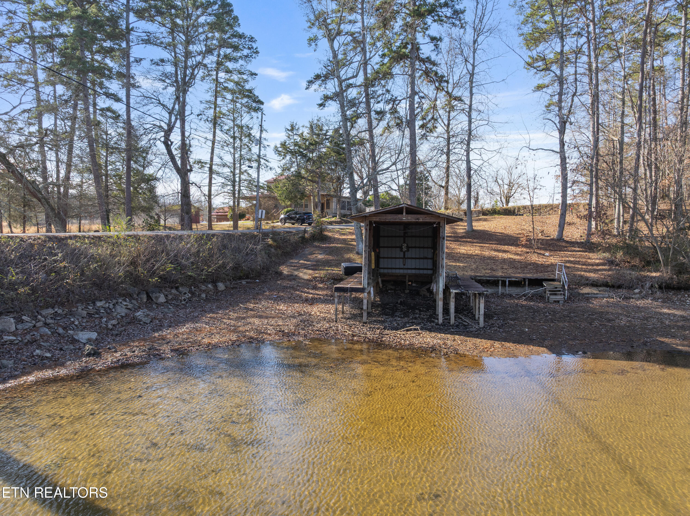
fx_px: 478
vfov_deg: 56.8
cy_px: 258
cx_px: 345
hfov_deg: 71.6
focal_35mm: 24
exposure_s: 1/400
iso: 100
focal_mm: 12.29
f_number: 2.8
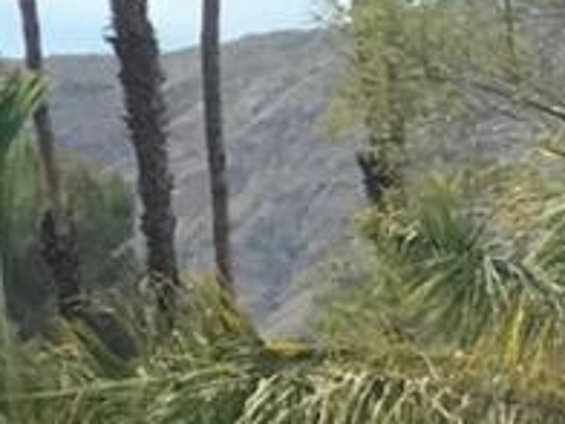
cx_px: 2055
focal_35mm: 436
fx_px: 7116
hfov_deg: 4.3
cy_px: 937
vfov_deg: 3.4
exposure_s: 1/870
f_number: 2.8
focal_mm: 6.6
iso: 20
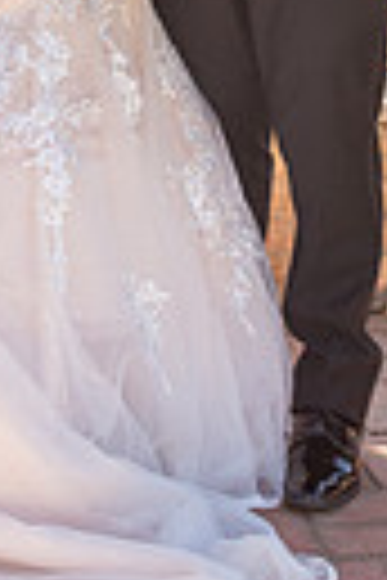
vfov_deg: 12.0
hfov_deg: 8.2
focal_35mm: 167
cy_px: -135
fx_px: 2693
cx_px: 188
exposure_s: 1/250
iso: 200
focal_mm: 32
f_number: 5.6
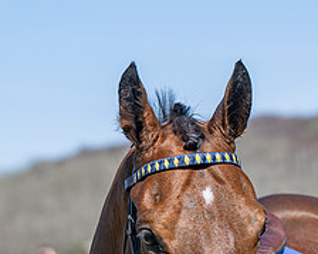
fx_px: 3199
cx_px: 401
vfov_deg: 4.5
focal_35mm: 340
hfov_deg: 5.7
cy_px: 250
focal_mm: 98
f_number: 4
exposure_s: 1/2000
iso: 110
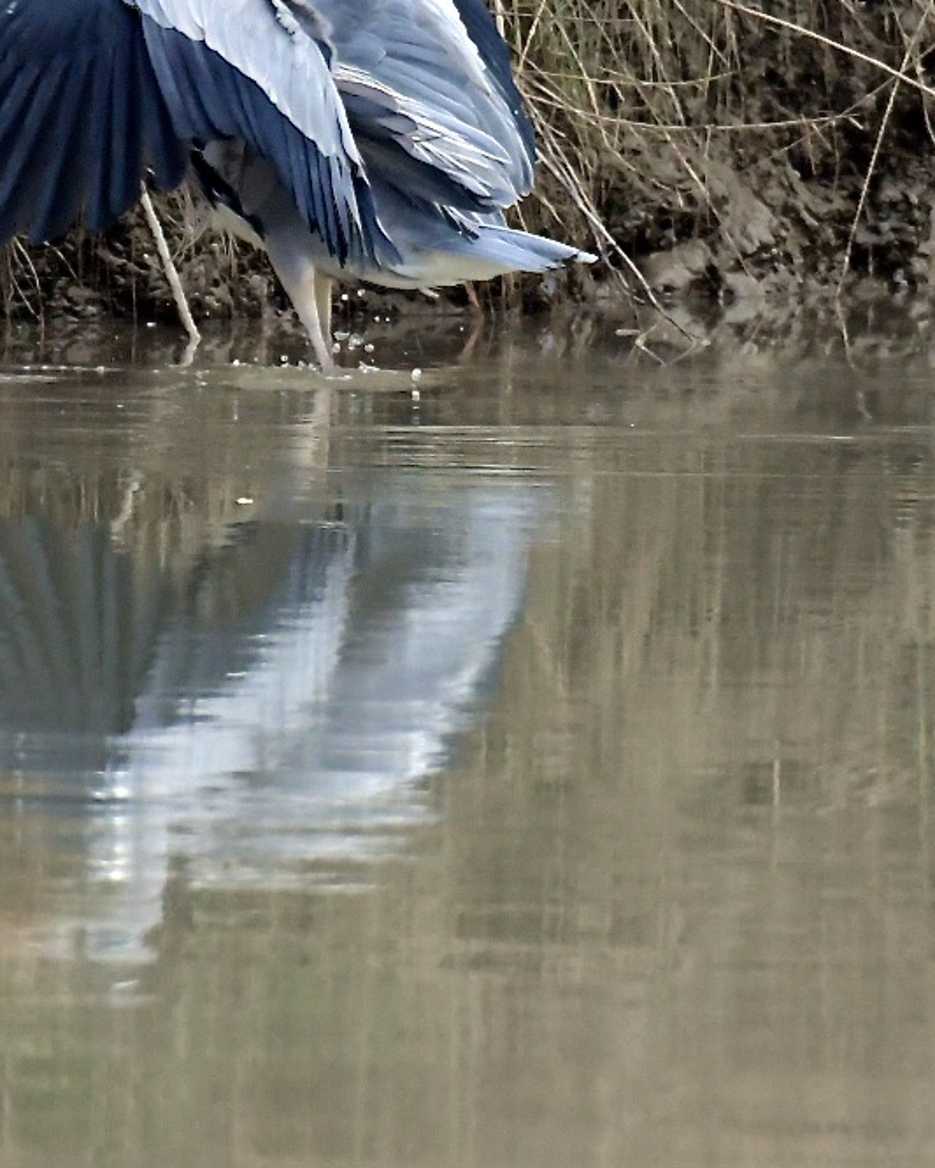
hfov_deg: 0.7
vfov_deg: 0.8
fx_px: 78987
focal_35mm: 2284
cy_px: 237
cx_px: 221
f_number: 7.1
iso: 3600
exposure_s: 1/640
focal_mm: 500
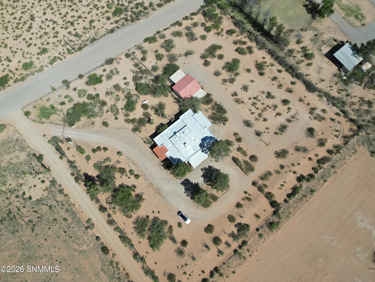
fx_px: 260
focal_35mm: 24
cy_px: 141
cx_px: 188
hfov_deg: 71.6
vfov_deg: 56.8
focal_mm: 6.72
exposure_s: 1/3200
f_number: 1.7
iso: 100
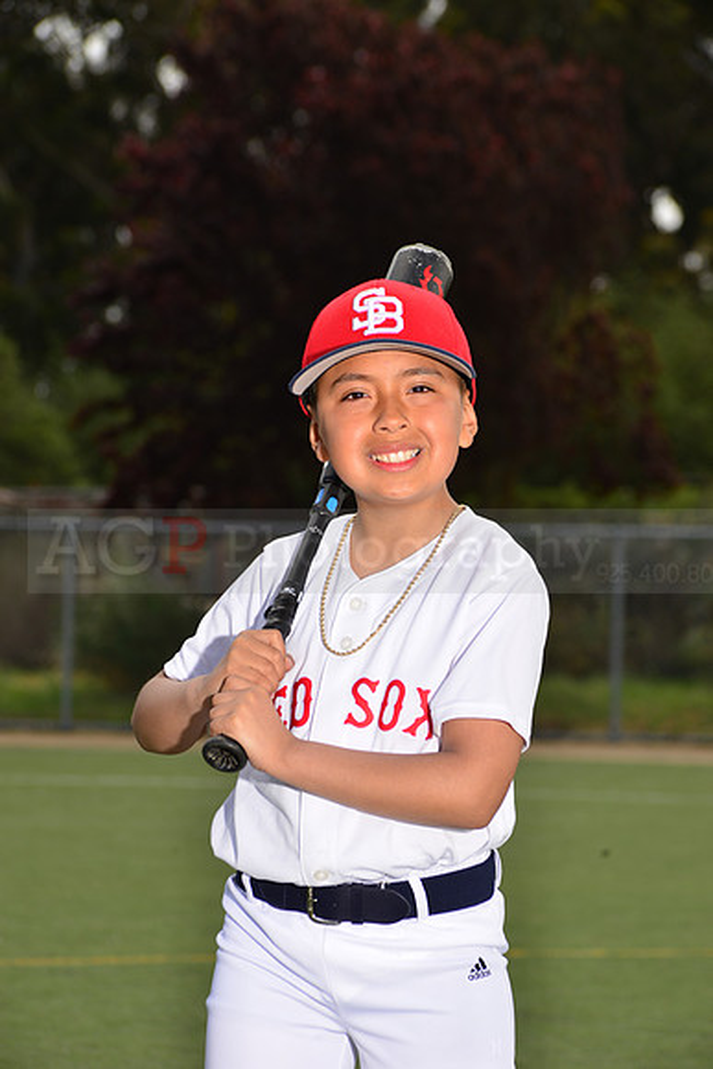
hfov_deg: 8.6
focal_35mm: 160
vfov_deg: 12.8
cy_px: 534
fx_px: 4750
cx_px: 356
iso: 125
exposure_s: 1/200
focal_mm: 160
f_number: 11
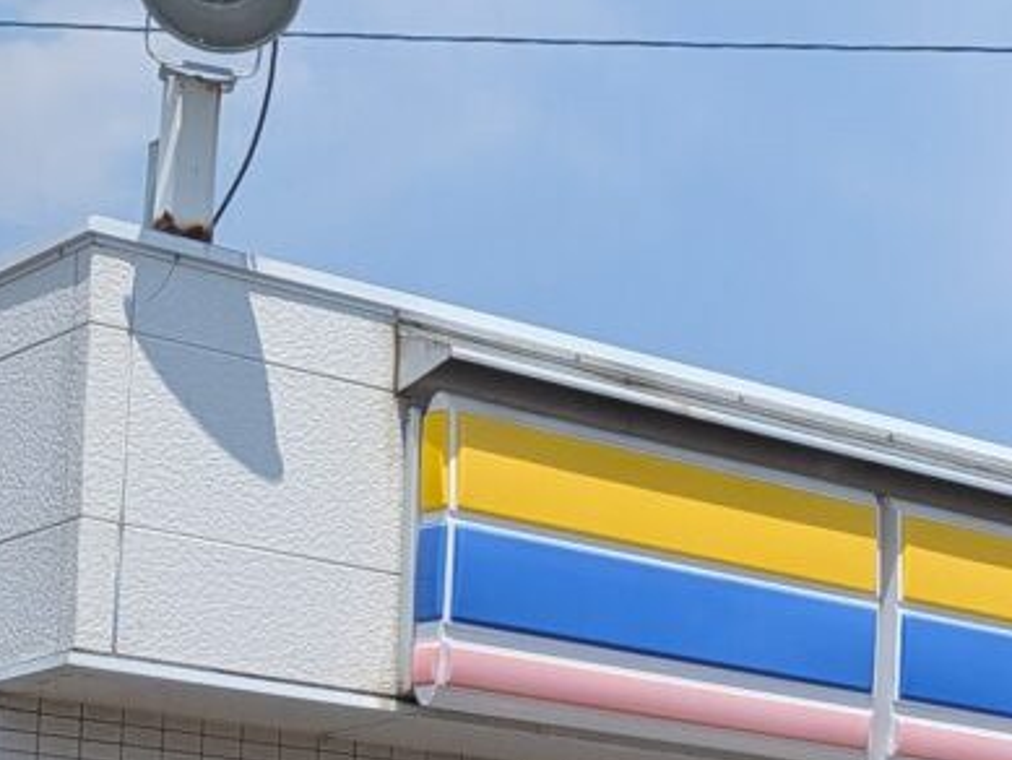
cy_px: 1072
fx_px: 2310
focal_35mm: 79
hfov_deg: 22.2
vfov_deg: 17.2
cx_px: 1306
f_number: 1.7
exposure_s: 1/1923
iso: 29
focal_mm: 4.53
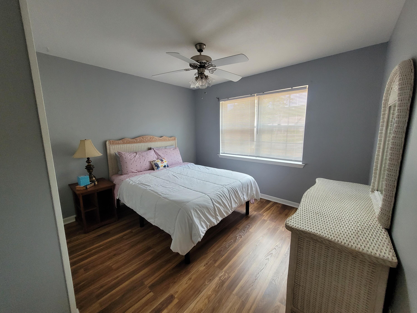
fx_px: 157
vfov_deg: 89.9
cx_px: 208
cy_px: 156
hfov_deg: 106.2
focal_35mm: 13
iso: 200
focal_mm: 1.74
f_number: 2.2
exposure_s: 1/60
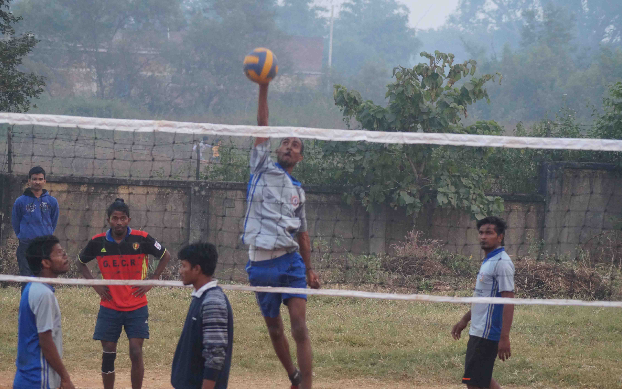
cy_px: 195
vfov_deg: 7.1
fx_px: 3119
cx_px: 310
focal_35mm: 184
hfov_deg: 11.4
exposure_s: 1/250
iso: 1250
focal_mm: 120
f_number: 5.6
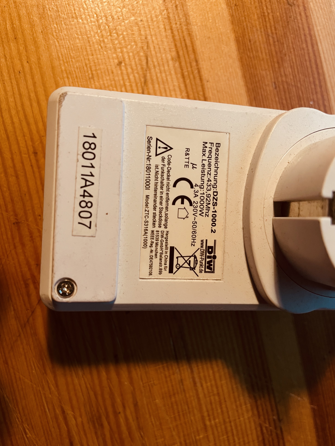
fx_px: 348
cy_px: 223
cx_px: 161
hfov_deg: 51.3
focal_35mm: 27
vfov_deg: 65.3
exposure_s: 1/50
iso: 100
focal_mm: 4.2
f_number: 1.6
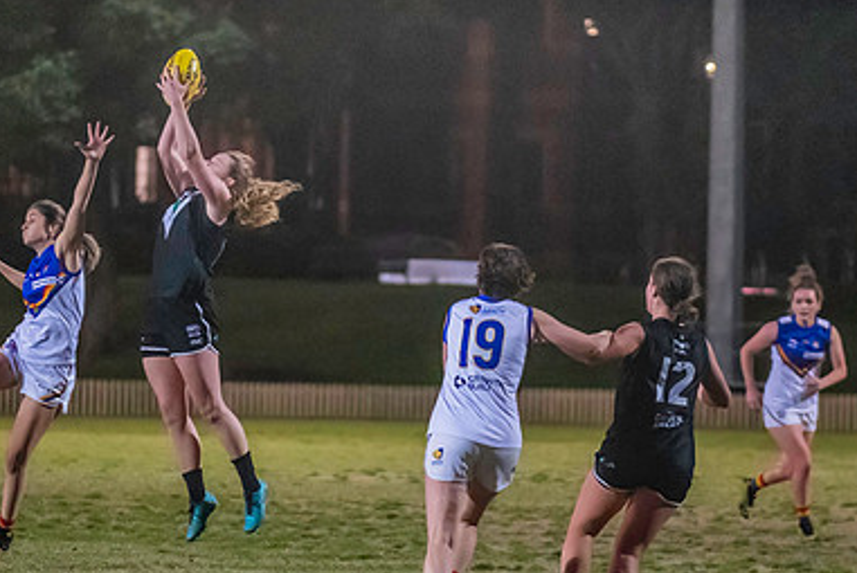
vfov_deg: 4.8
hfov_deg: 7.1
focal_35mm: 288
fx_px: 6864
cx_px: 269
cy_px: 382
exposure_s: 1/1250
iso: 10000
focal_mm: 120
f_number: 2.8
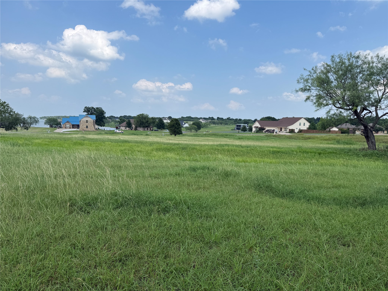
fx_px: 269
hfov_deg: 71.6
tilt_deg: -4.3
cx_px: 194
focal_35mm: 24
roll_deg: -0.9
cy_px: 146
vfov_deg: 56.8
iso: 80
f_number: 1.78
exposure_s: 1/3953
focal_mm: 6.76
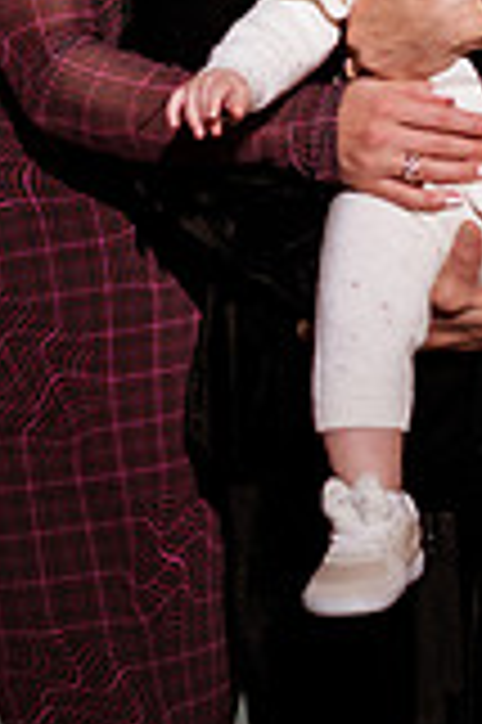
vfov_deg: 12.3
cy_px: -216
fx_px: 3260
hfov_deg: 8.5
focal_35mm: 162
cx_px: 306
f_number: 1.4
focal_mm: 58
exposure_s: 1/1600
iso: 1250
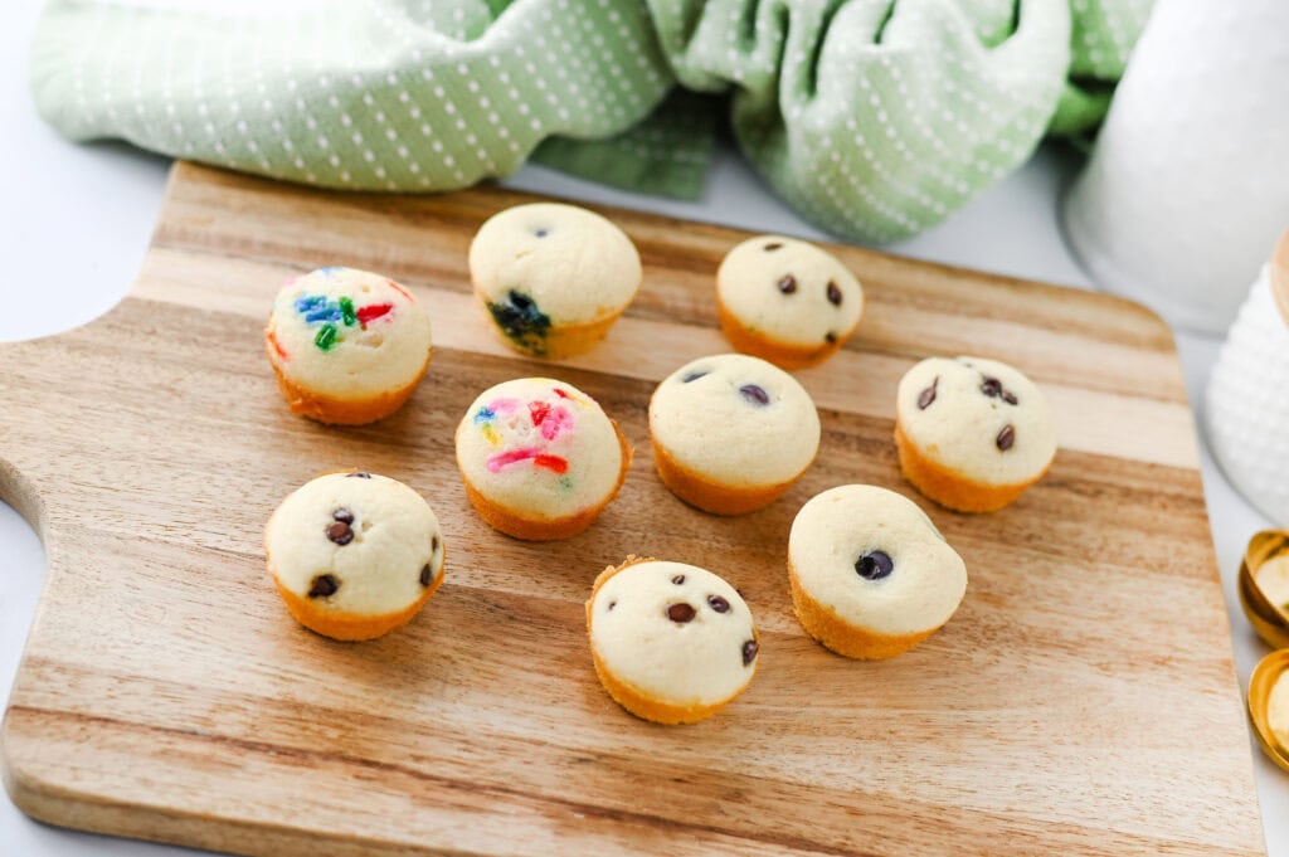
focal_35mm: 50
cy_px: 428
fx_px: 1789
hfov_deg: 39.6
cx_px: 644
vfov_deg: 26.9
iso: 250
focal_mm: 50
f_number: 4
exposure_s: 1/100
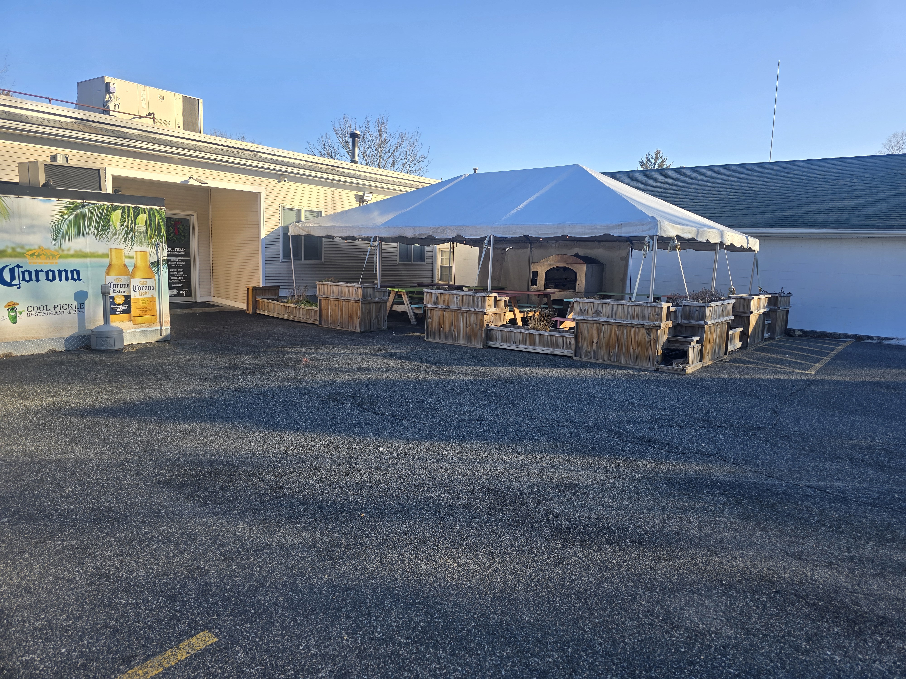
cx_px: 453
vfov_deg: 58.9
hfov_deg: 73.9
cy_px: 340
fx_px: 602
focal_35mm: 23
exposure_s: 1/315
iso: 12
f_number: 1.7
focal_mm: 6.3
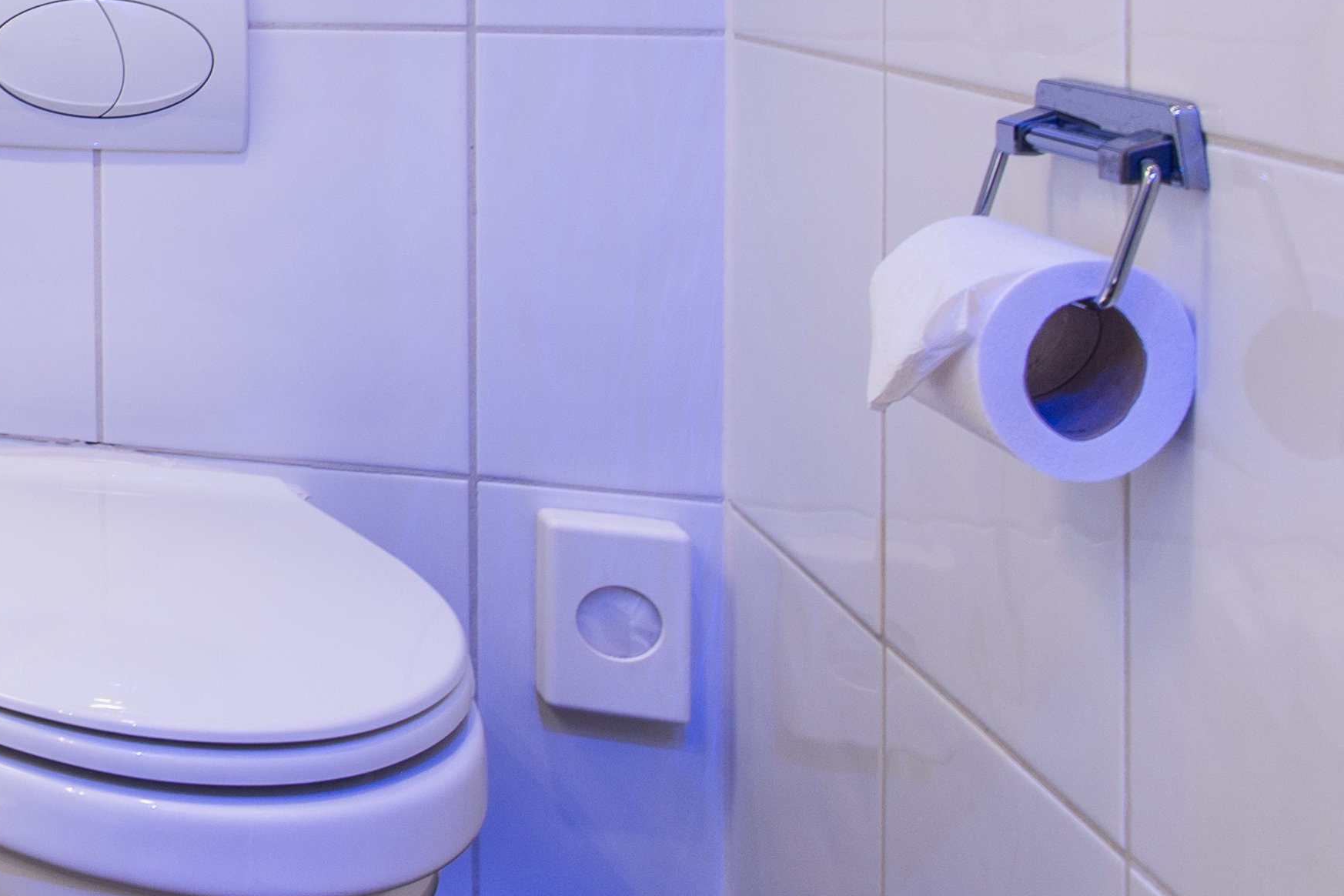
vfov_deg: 26.0
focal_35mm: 48
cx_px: -661
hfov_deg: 28.0
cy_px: -89
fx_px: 1792
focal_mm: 14
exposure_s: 1/6
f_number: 7.1
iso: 200
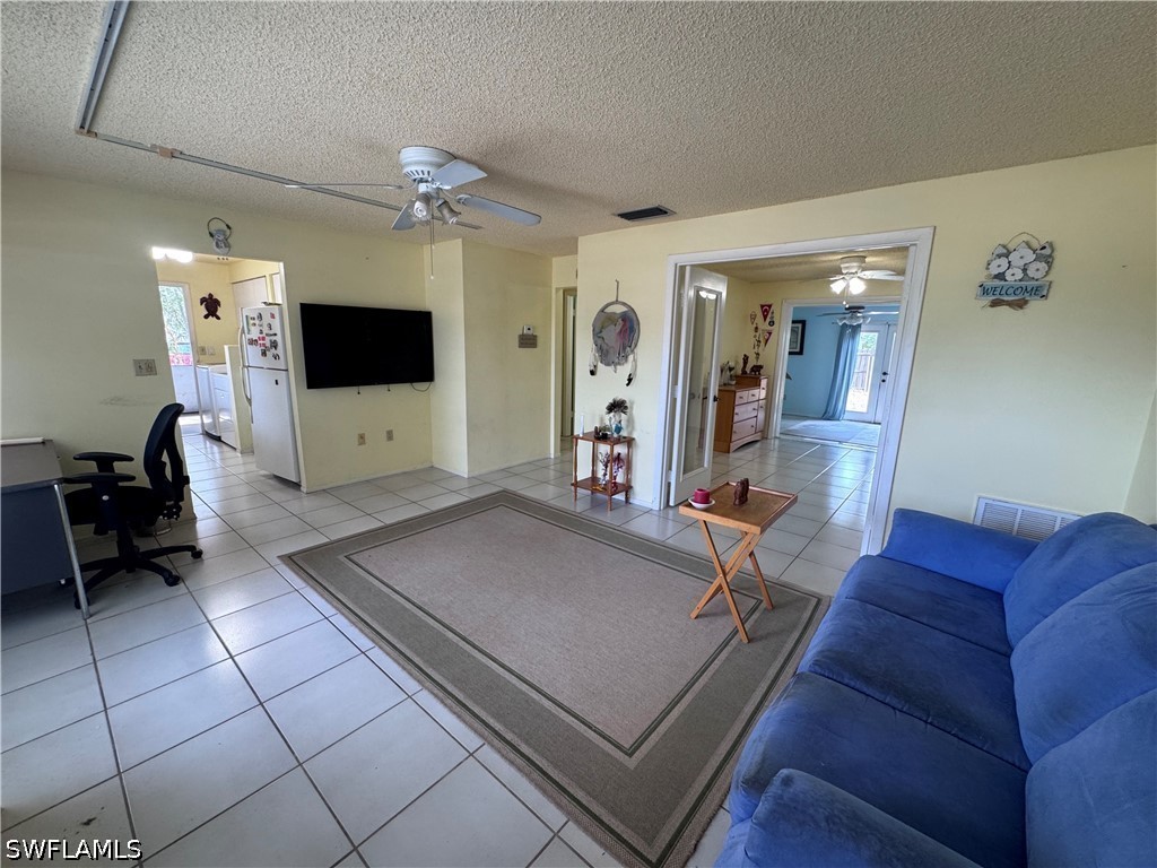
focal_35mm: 14
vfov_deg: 85.7
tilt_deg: -11.8
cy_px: 434
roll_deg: -0.8
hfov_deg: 102.1
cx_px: 578
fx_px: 468
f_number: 2.2
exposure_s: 1/120
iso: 200
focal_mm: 2.22
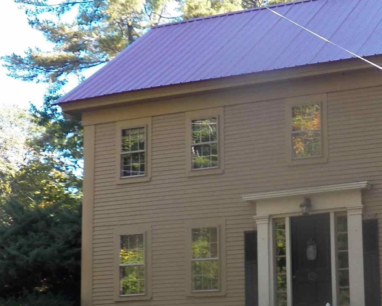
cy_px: 204
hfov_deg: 24.1
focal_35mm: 75
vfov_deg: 20.4
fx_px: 848
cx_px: 392
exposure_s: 1/200
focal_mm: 4.9
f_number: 2.8
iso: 125
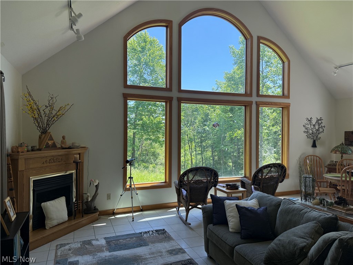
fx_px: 245
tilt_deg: -0.6
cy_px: 132
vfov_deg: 56.8
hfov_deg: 71.6
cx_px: 176
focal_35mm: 24
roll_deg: -0.6
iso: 100
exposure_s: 1/488
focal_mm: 6.76
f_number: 1.78
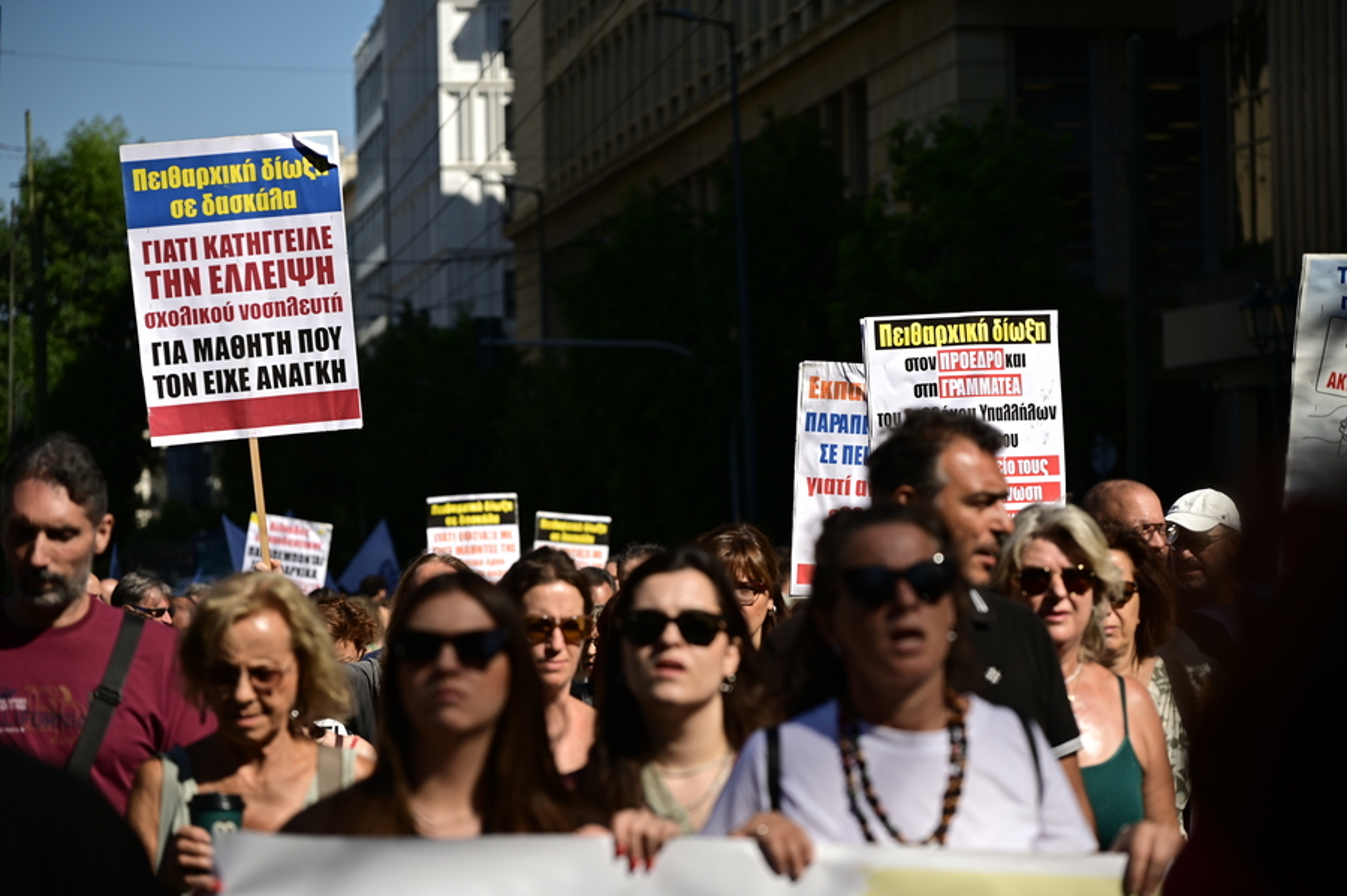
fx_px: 3777
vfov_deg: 13.5
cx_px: 674
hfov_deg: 20.2
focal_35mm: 101
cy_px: 448
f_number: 4
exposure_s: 1/1000
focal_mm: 101
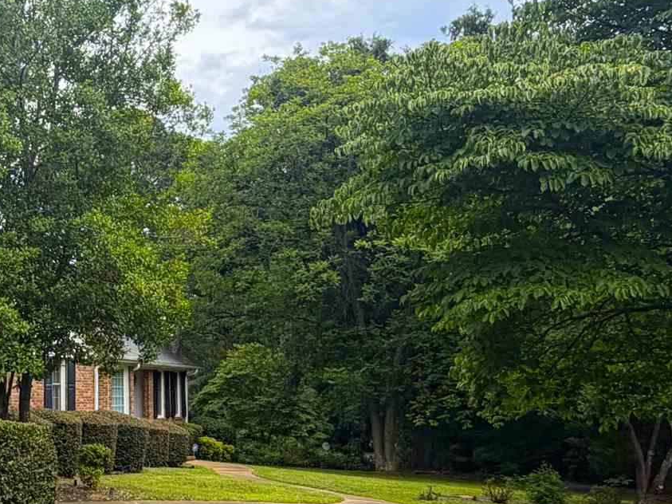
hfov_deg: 34.7
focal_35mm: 51
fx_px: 990
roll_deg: -0.1
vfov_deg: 28.5
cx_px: 29
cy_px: 309
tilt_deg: +5.1
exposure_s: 1/770
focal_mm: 2.22
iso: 25
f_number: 2.2
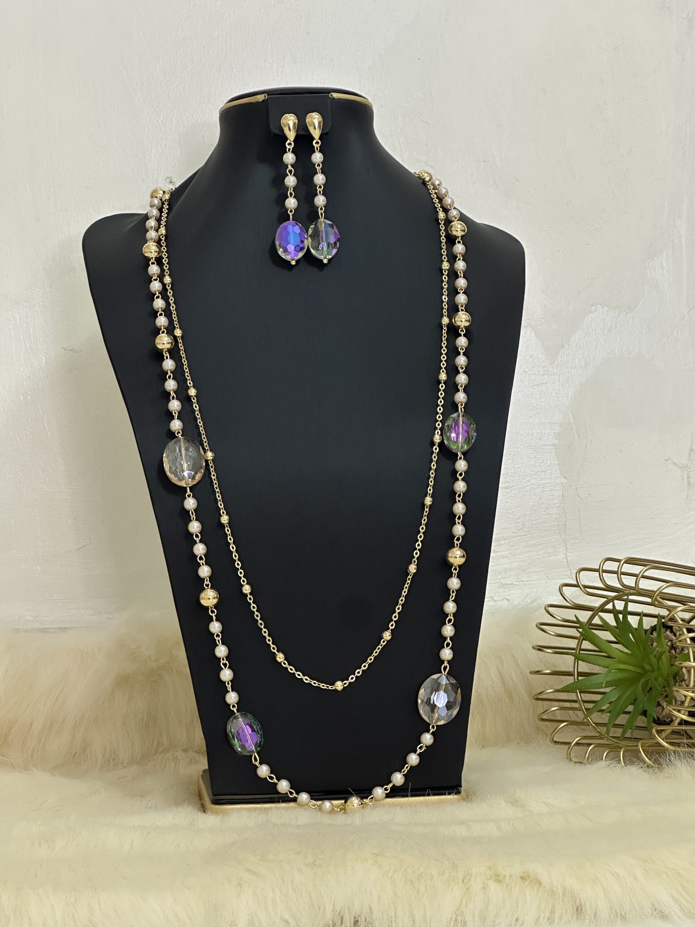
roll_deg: +1.3
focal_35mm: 77
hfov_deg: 19.1
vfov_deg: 25.3
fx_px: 2061
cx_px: 348
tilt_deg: +0.3
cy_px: 464
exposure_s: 1/60
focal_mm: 9
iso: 320
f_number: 2.8
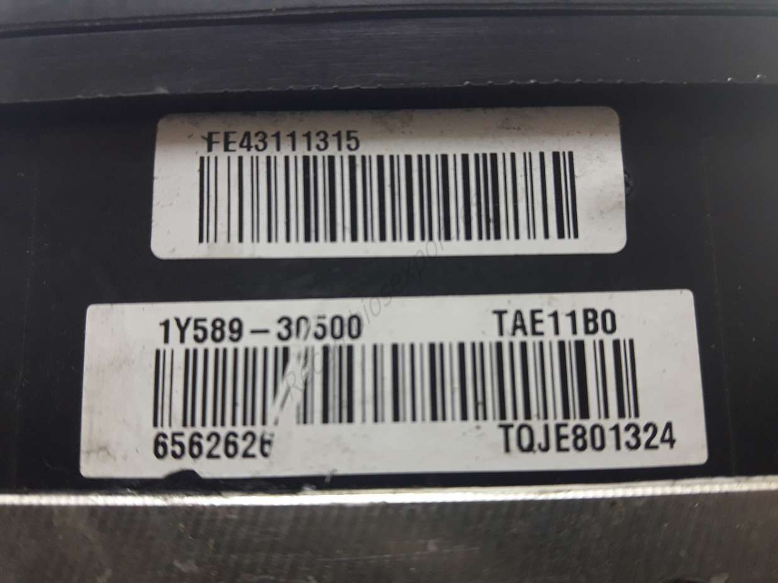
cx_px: 389
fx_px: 629
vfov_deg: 49.7
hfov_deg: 63.5
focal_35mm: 28
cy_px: 292
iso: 125
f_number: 1.9
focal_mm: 3.7
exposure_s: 1/33
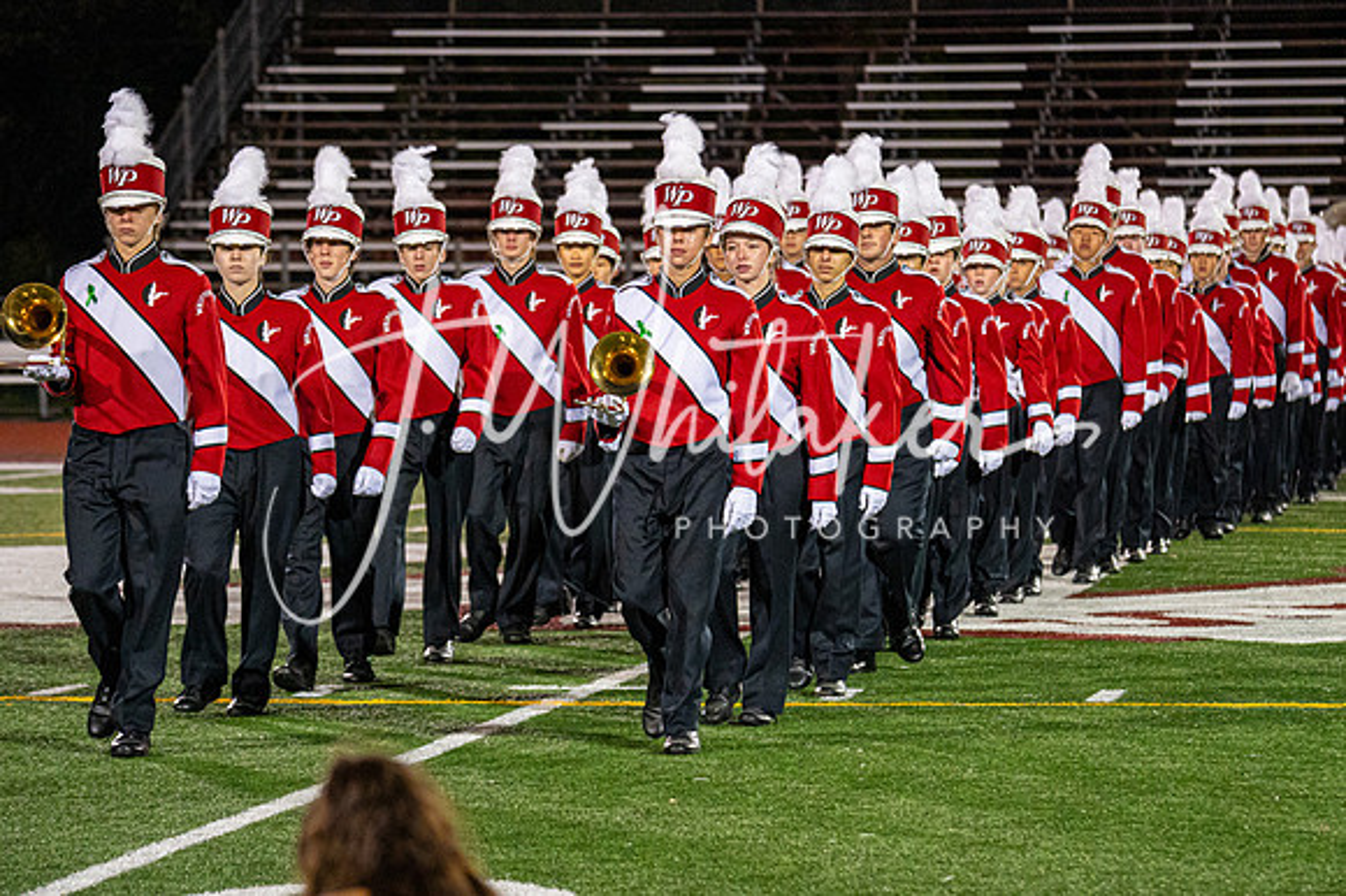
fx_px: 7724
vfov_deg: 6.6
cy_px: 457
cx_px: 750
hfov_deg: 10.0
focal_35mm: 207
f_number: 5.3
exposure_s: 1/250
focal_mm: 180
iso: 6400
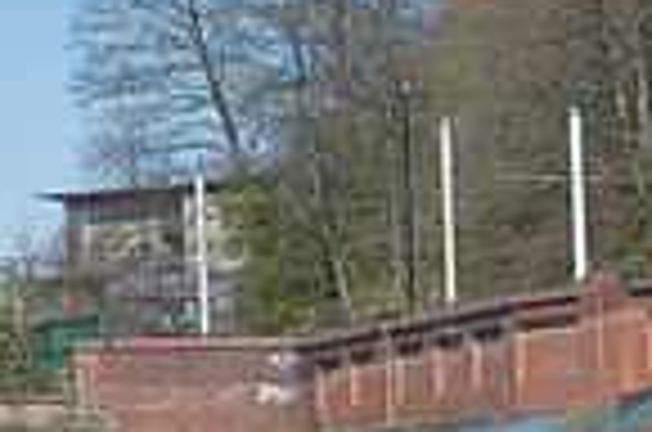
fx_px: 5205
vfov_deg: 4.7
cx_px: 935
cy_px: 662
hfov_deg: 7.1
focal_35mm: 288
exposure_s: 1/1000
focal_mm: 48
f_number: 4.5
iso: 200
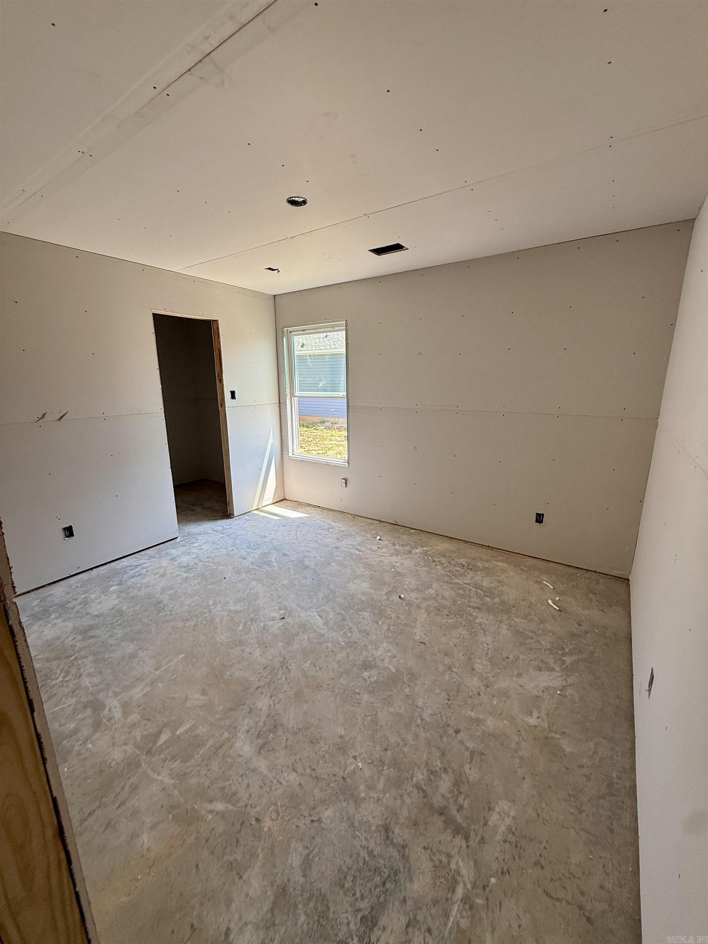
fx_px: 382
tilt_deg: -12.5
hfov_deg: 85.7
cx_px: 354
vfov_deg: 102.1
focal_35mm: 14
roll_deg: +0.5
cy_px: 472
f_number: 2.2
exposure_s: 1/199
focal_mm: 2.22
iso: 64
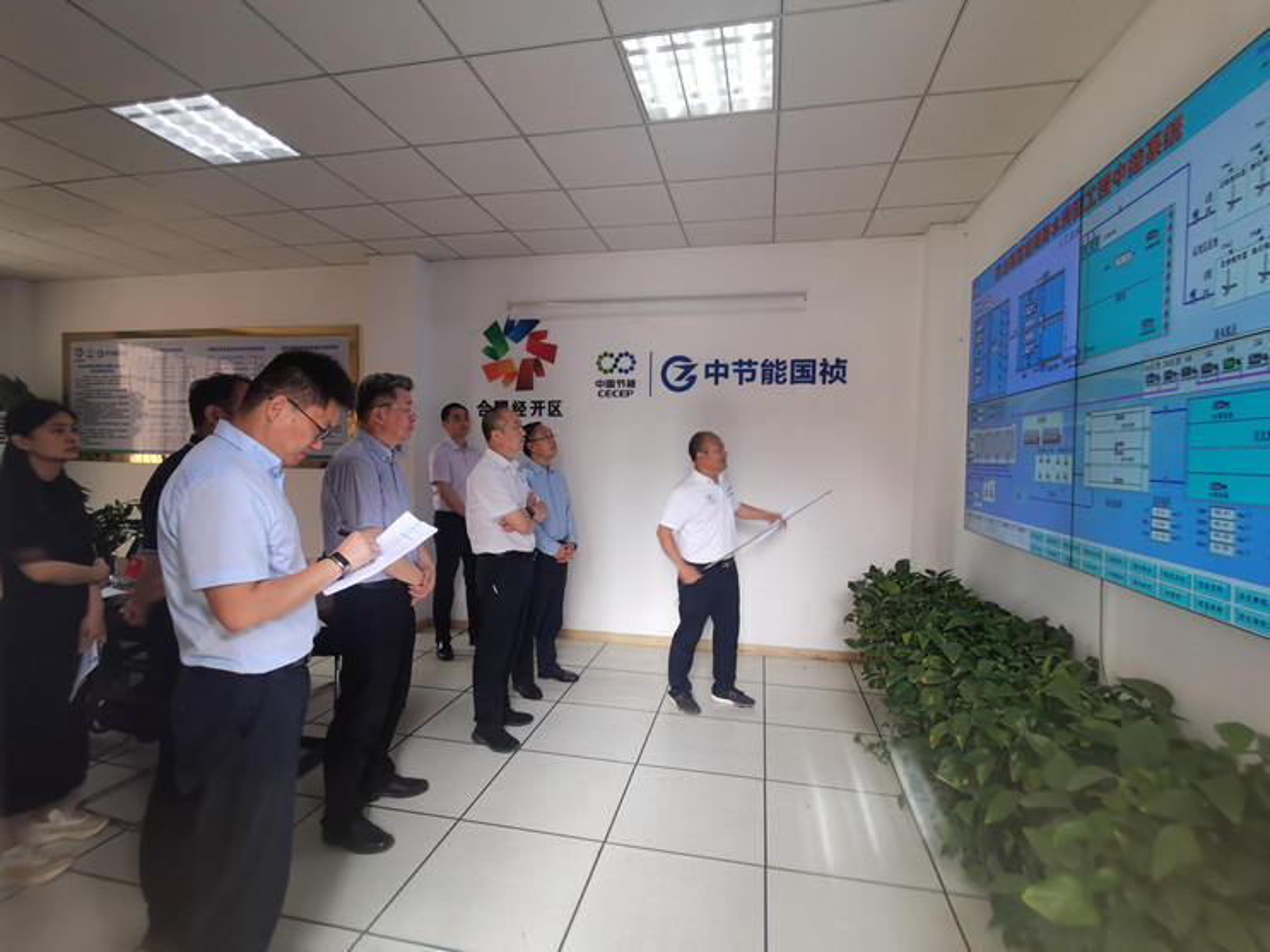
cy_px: 476
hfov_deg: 91.0
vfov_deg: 74.7
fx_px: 624
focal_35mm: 17
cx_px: 635
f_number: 2.2
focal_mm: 2.2
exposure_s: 1/50
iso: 125
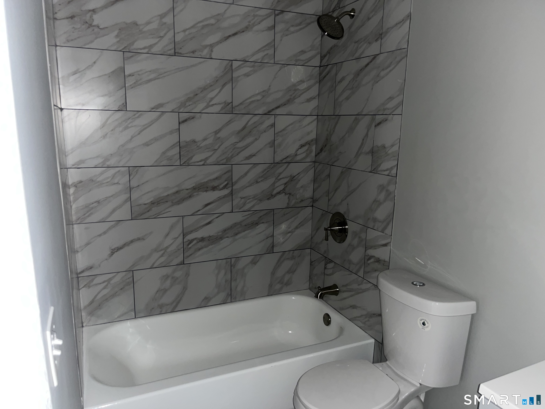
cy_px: 204
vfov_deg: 53.1
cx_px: 272
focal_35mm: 26
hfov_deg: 67.3
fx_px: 409
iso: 64
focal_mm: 5.1
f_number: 1.6
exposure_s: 1/4
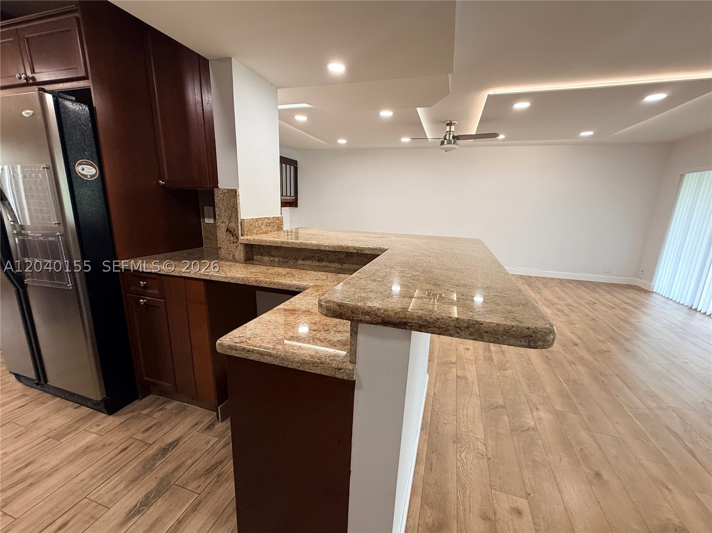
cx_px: 356
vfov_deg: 85.6
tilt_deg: -11.4
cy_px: 266
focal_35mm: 14
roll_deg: -0.9
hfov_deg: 102.1
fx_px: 288
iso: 200
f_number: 2.2
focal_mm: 2.22
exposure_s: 1/98
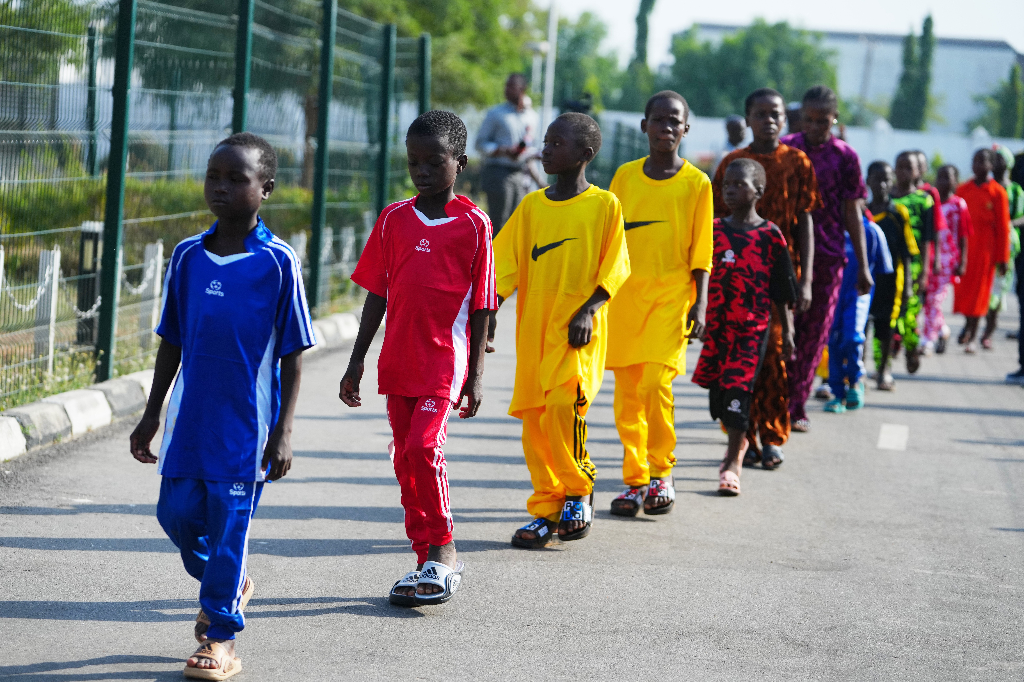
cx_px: 512
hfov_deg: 19.1
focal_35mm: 107
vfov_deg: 12.8
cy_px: 341
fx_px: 3043
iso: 500
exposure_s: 1/4000
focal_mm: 107
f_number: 3.5
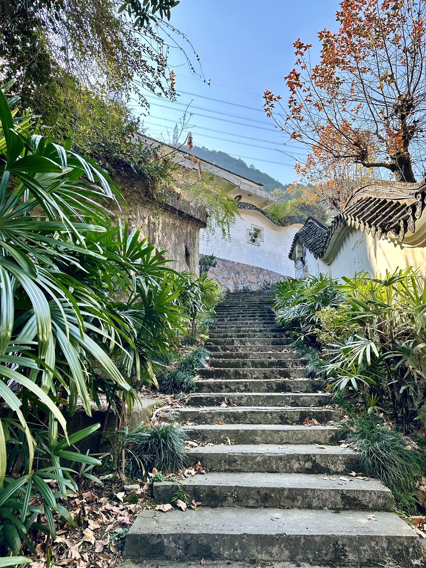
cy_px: 284
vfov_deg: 71.6
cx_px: 213
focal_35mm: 24
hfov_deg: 56.8
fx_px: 394
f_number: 1.78
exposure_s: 1/918
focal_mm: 6.86
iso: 80
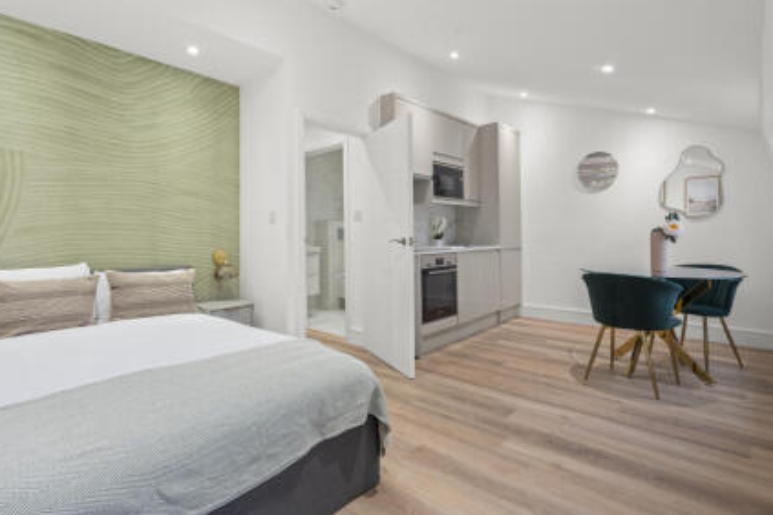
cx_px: 353
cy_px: 236
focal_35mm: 18
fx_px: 386
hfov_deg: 89.8
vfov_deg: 67.3
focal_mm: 16
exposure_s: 1/10
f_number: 8
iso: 400
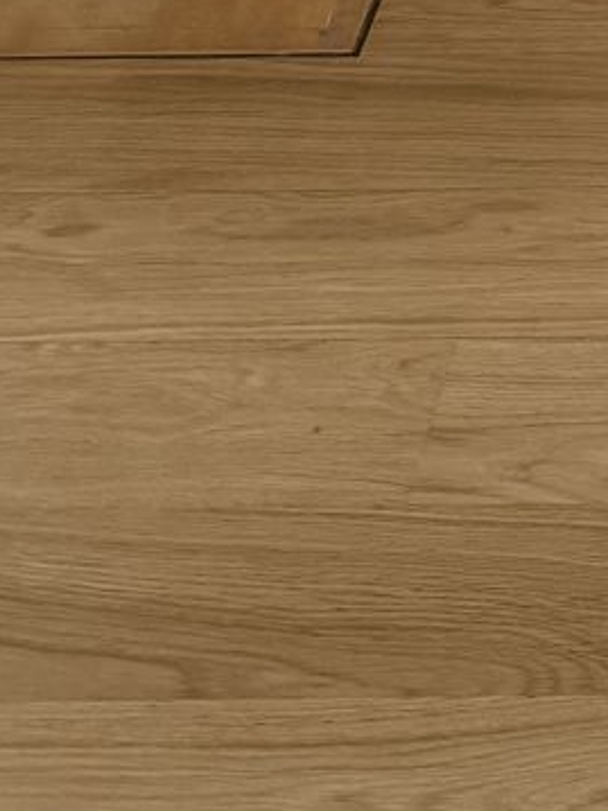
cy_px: -461
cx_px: 1313
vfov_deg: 16.5
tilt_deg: -35.1
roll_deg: -0.2
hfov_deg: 11.9
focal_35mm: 107
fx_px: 2507
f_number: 1.78
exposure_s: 1/60
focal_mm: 6.76
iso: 320
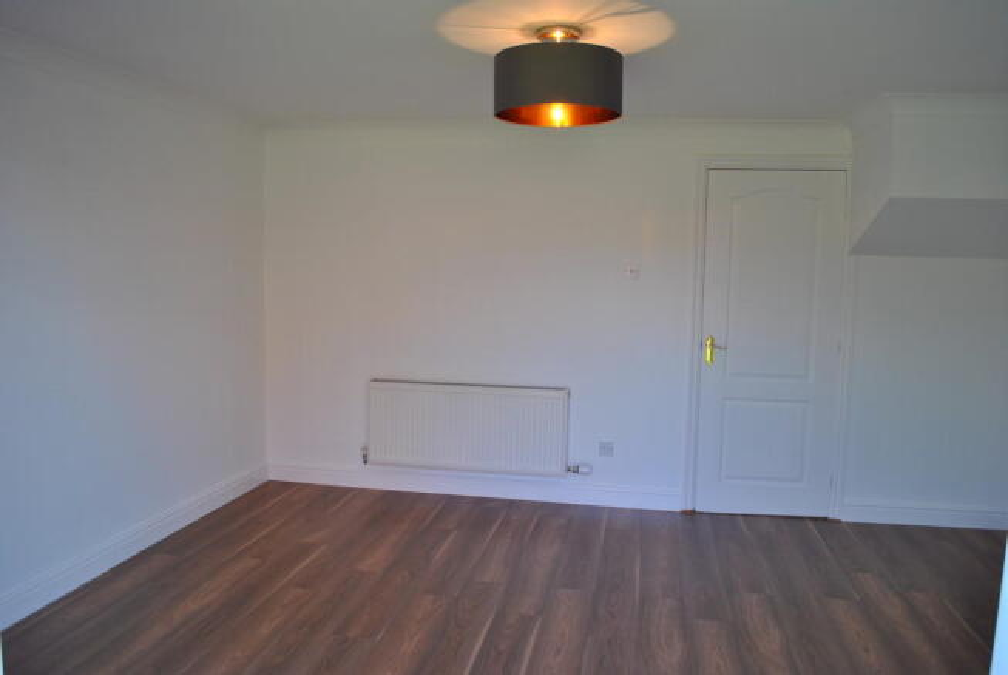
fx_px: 757
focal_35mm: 27
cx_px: 504
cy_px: 338
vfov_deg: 48.0
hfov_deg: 67.3
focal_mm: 18
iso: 200
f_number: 5
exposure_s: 1/100
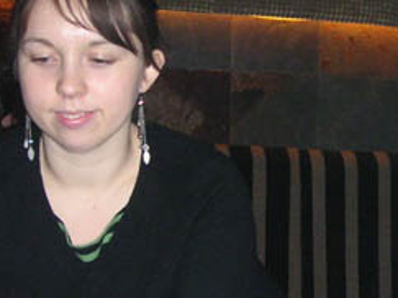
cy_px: 216
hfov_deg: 18.2
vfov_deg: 13.8
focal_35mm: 107
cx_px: 311
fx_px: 1230
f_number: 2.8
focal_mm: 6.2
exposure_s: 1/45
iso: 160
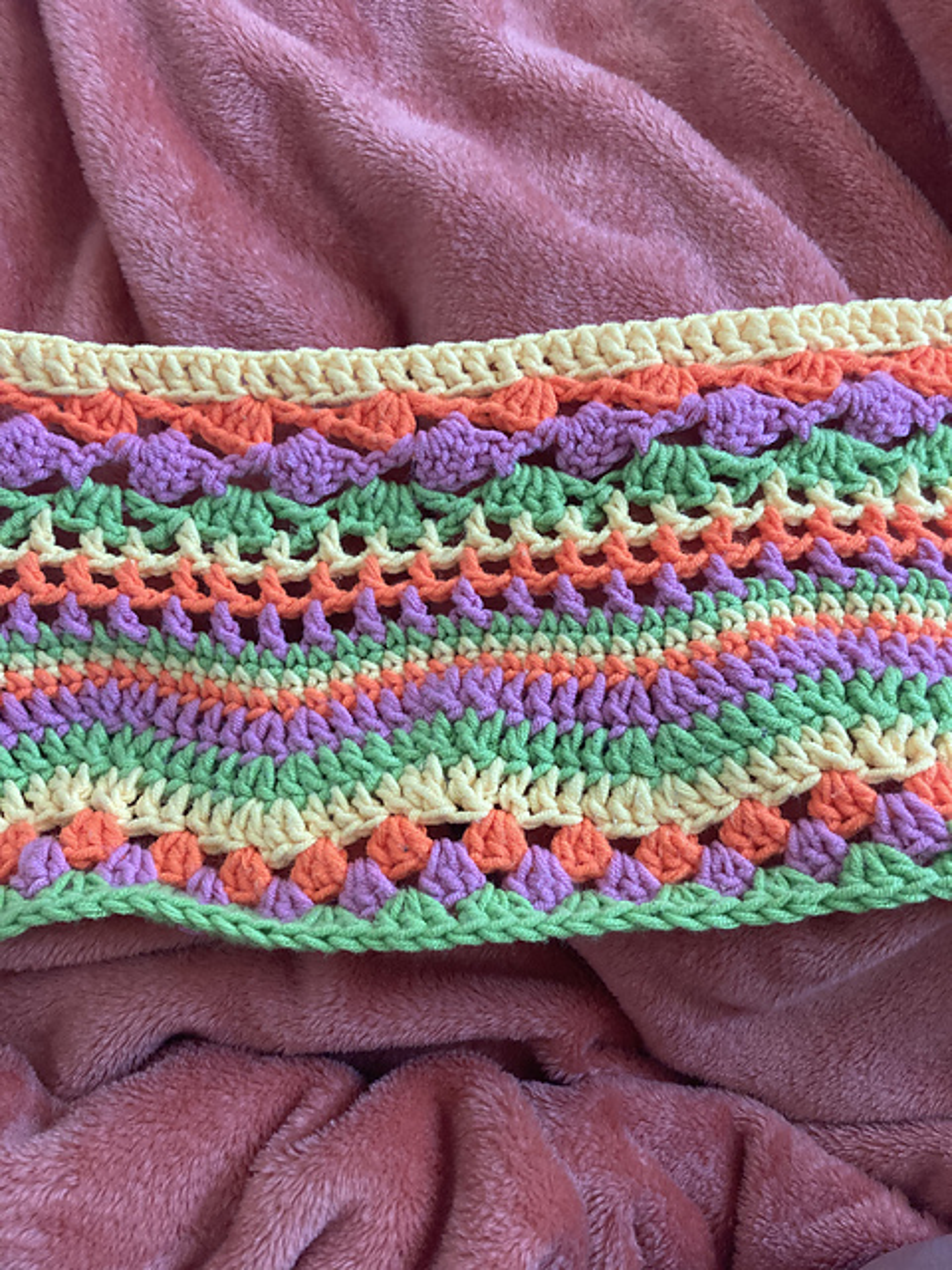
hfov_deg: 49.7
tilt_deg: -76.9
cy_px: 635
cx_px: 476
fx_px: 1027
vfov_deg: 63.4
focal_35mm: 28
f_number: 1.8
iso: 200
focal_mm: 3.99
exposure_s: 1/60
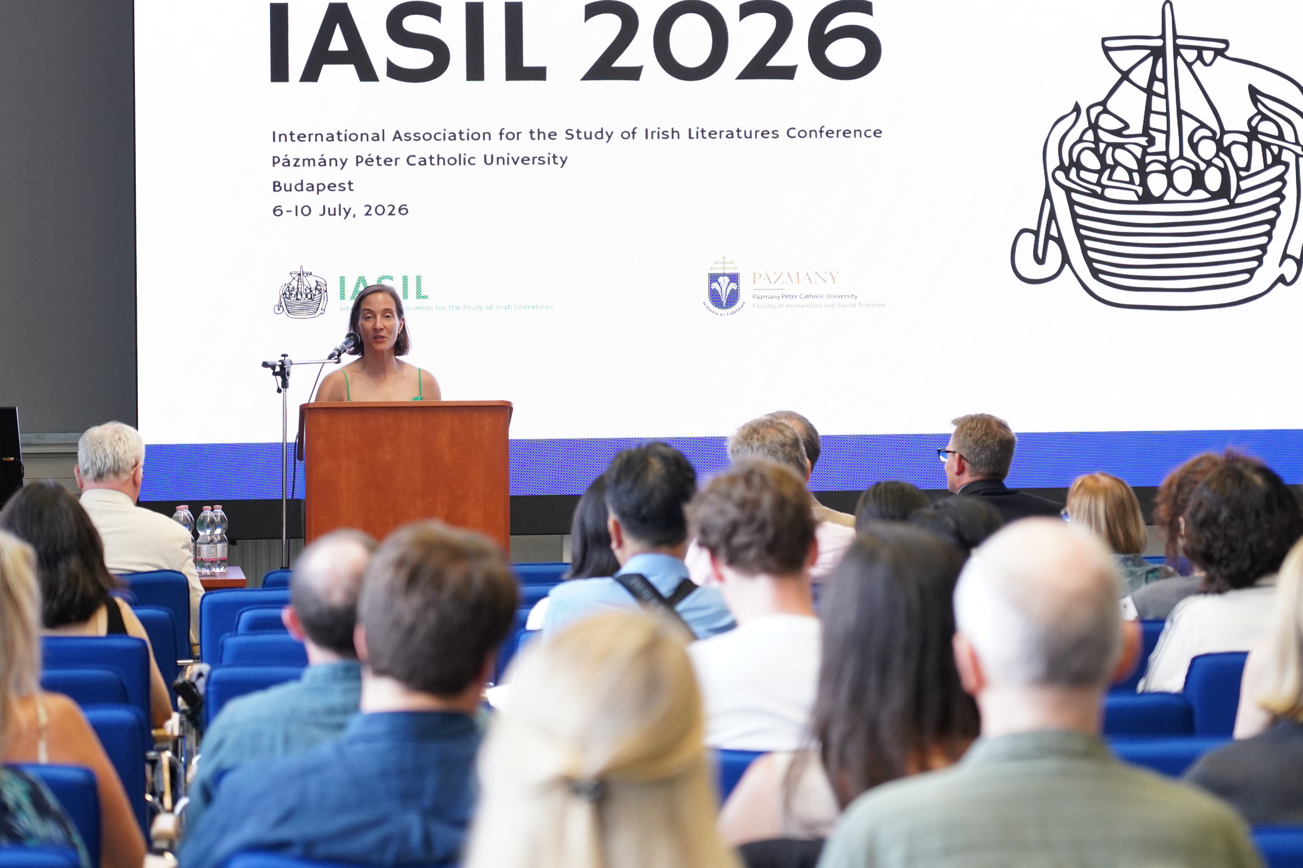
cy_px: 344
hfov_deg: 15.9
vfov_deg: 10.6
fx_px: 4669
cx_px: 647
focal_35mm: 129
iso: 2500
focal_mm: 105
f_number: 4
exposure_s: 1/200
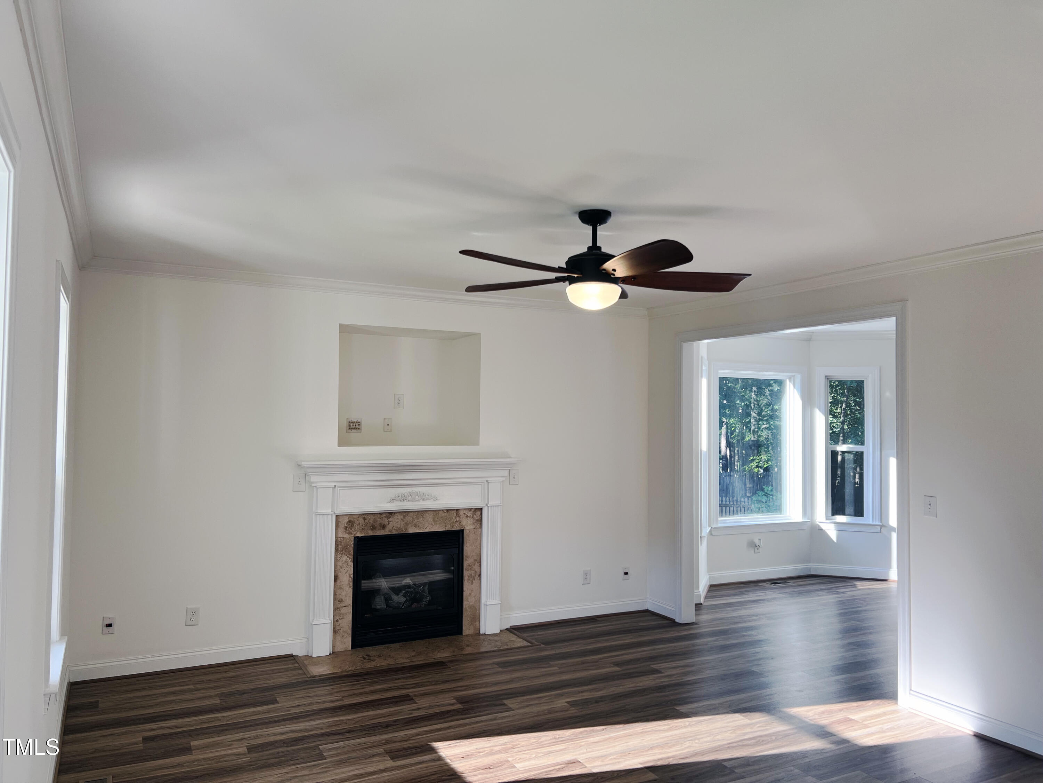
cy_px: 392
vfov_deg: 53.1
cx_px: 522
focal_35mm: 26
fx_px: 783
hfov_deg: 67.3
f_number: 1.5
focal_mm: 5.7
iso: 64
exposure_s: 1/148
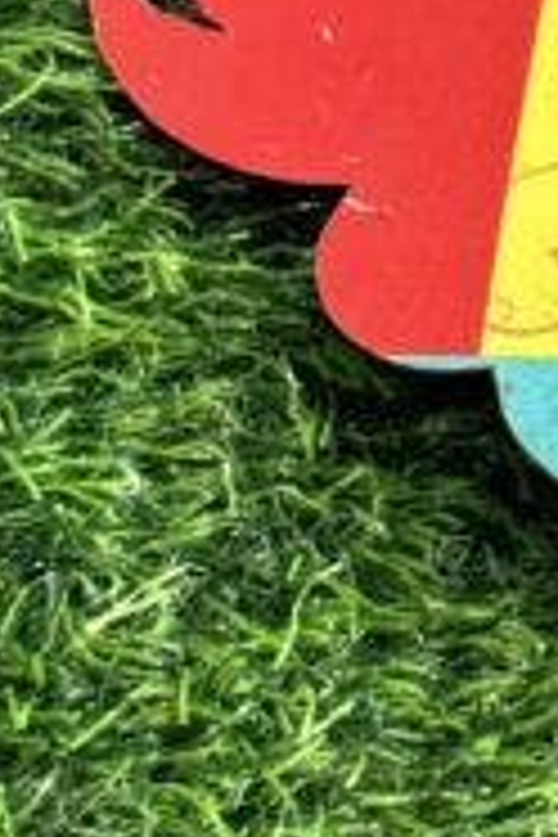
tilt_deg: -13.4
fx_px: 4998
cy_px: -171
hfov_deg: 6.1
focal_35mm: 215
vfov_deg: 9.4
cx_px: 1296
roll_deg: -0.6
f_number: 1.78
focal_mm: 6.76
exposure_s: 1/100
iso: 80
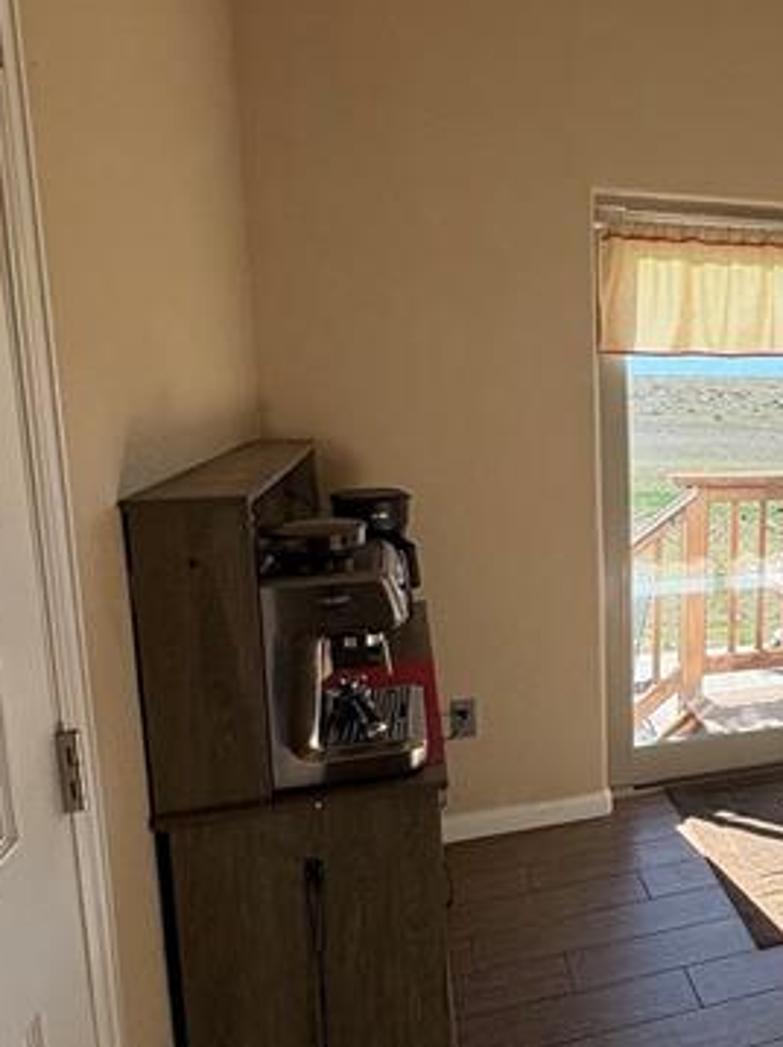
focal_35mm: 30
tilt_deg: -6.8
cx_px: 749
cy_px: 506
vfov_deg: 60.0
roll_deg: +0.8
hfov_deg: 41.7
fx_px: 906
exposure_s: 1/508
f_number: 2.2
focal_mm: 2.22
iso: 40
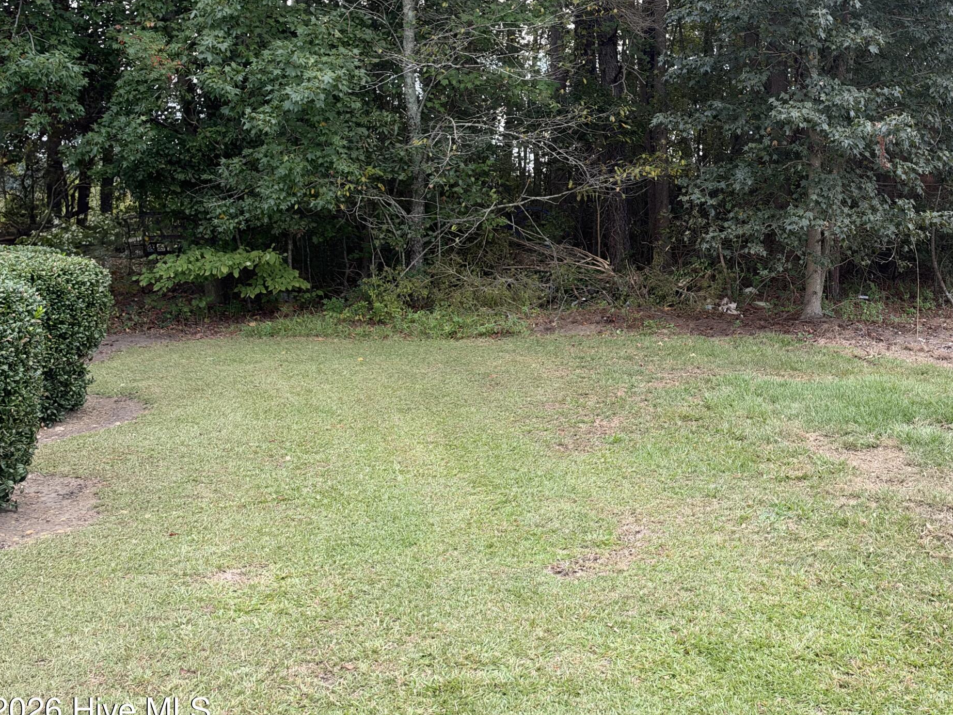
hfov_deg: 45.8
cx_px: 738
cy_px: 182
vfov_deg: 36.0
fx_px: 1074
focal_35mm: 39
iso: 80
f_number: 1.8
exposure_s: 1/538
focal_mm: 6.93
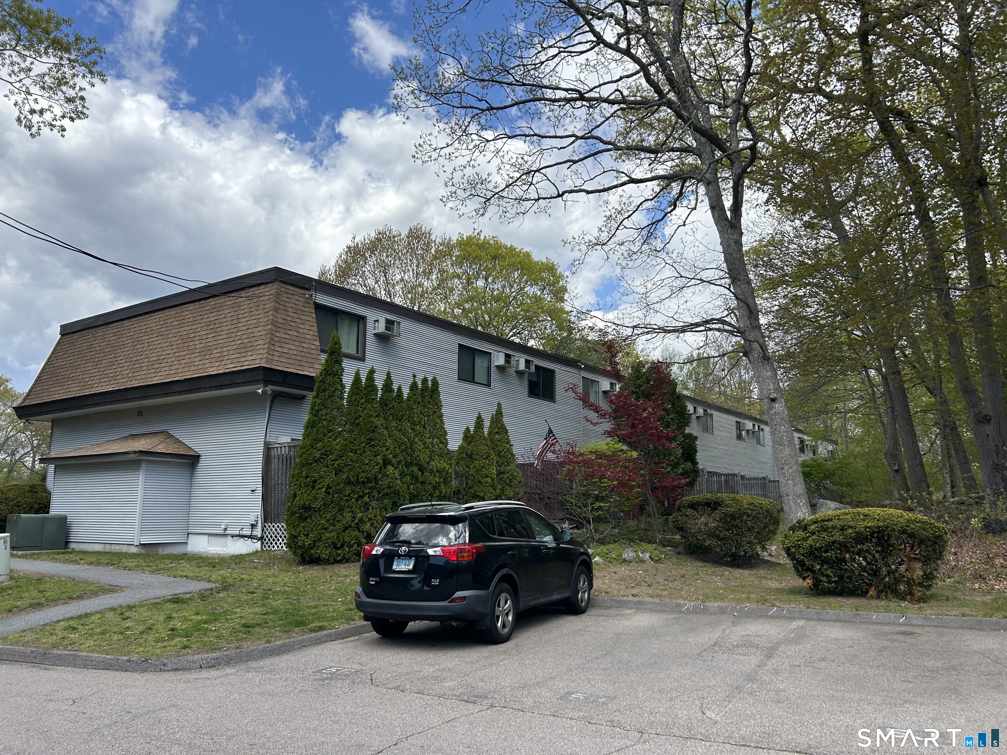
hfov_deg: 67.3
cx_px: 504
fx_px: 756
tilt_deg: +11.2
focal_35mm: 26
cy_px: 378
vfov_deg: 53.1
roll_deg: +0.4
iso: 50
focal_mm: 5.7
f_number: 1.5
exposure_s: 1/3356
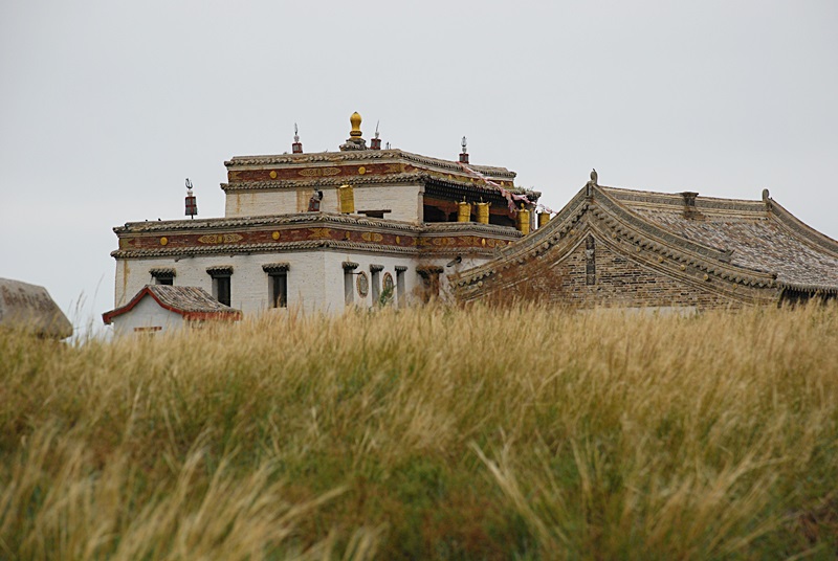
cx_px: 419
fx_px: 3147
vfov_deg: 10.2
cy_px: 280
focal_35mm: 135
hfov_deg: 15.2
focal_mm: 90
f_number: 6.3
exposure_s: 1/1250
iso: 400
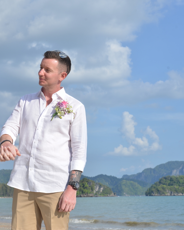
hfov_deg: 20.5
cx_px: 40
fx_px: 504
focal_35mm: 74
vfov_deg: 25.7
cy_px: 115
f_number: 8
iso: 100
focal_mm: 52
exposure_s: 1/250
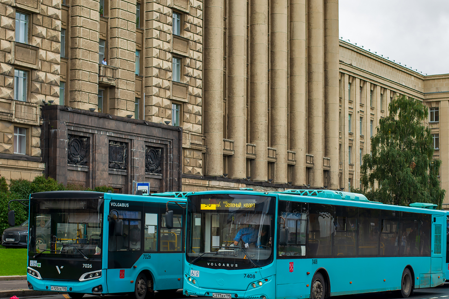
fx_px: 848
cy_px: 191
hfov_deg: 29.6
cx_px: 276
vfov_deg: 20.0
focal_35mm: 68
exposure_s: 1/250
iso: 160
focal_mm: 50
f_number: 5.6
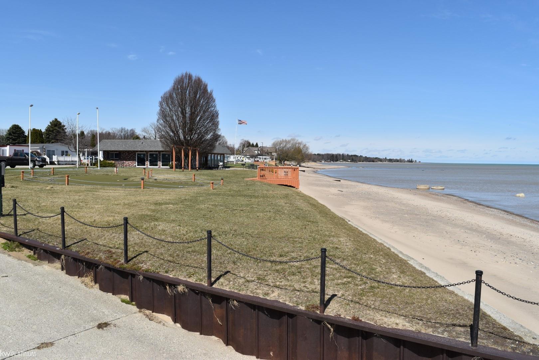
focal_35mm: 27
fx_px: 404
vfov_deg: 47.9
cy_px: 180
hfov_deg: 67.4
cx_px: 270
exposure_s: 1/500
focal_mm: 18
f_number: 11
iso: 200
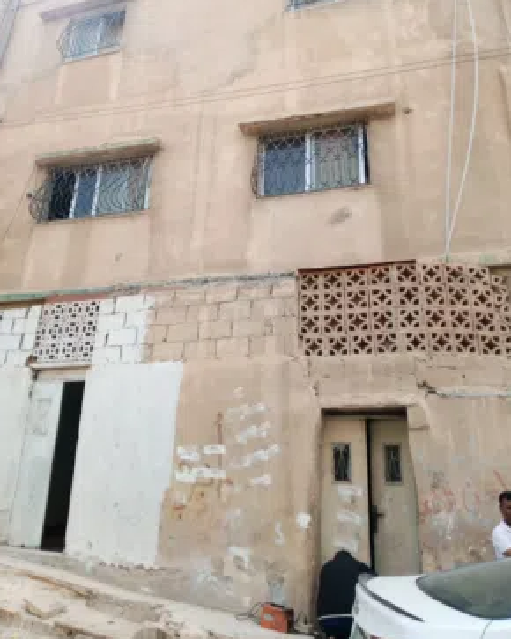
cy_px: 294
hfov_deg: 51.5
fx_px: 530
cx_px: 250
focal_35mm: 28
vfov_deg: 62.2
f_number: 1.8
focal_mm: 3.61
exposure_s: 1/732
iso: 112
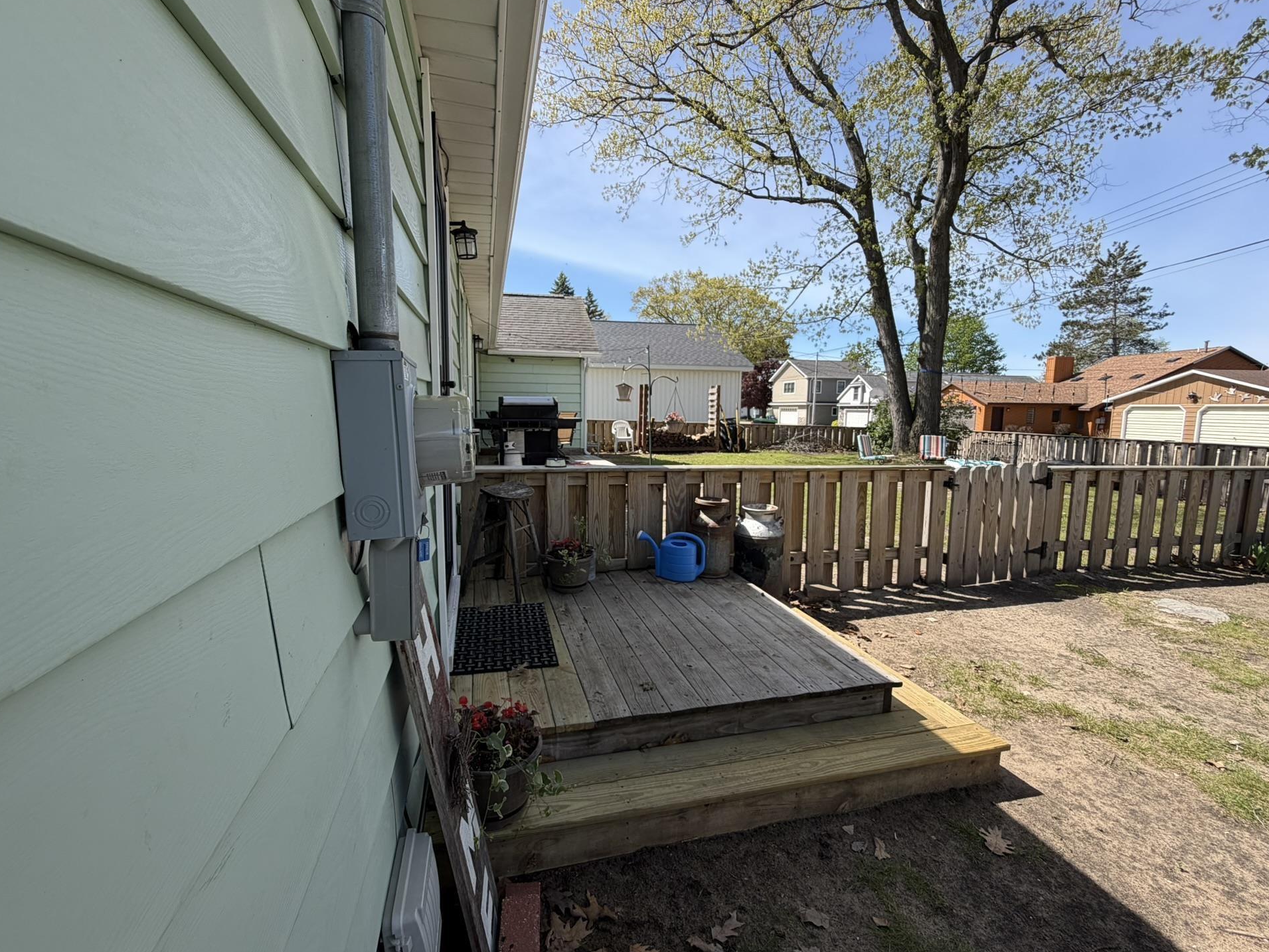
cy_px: 468
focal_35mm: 15
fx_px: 550
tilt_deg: -7.1
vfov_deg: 81.8
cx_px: 619
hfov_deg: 98.1
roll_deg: -0.7
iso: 40
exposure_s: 1/502
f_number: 2.2
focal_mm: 2.22
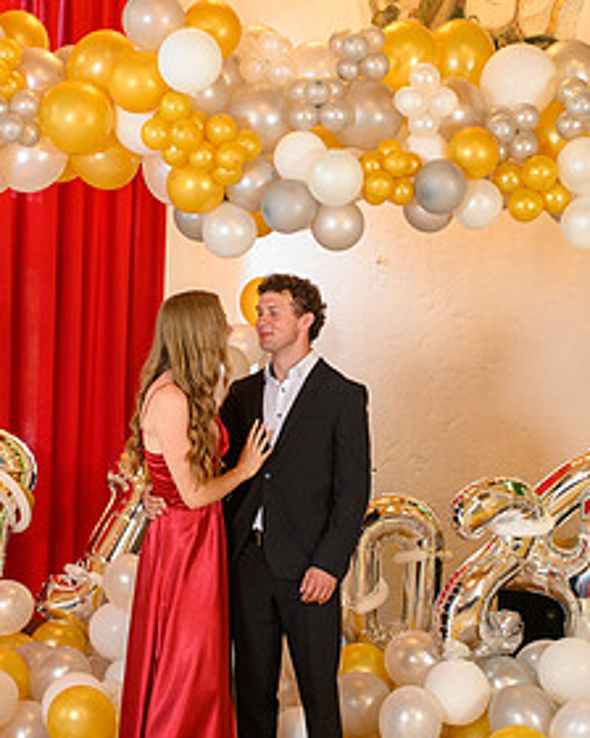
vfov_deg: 27.9
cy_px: 419
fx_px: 1484
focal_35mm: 68
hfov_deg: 22.4
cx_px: 224
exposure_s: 1/100
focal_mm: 35
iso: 1250
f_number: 3.5
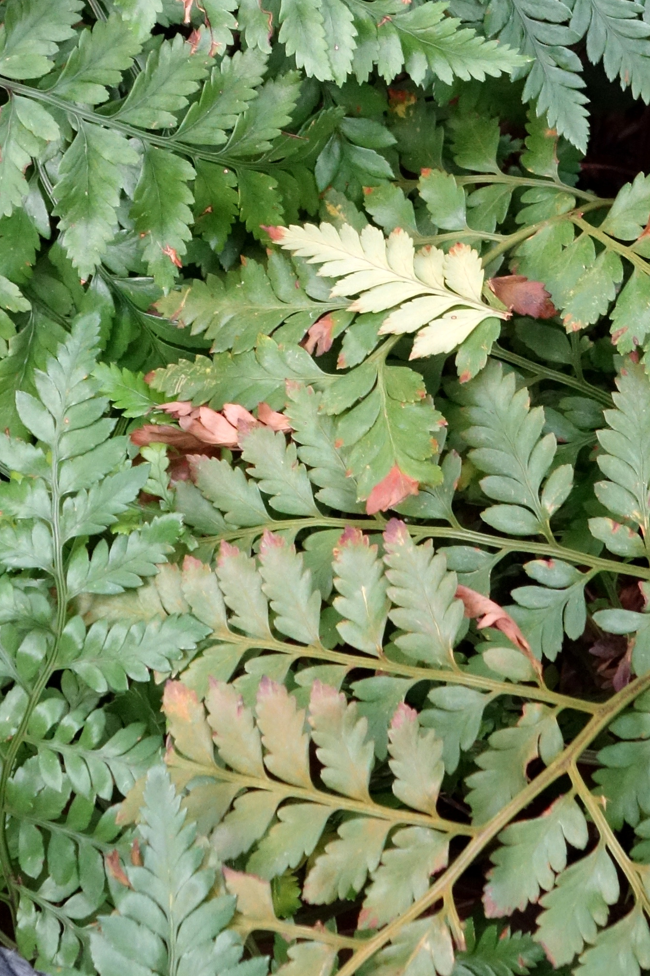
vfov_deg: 13.9
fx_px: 3955
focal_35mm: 146
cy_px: 114
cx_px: 457
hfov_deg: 9.4
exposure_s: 1/60
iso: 1250
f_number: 5.6
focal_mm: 19.98
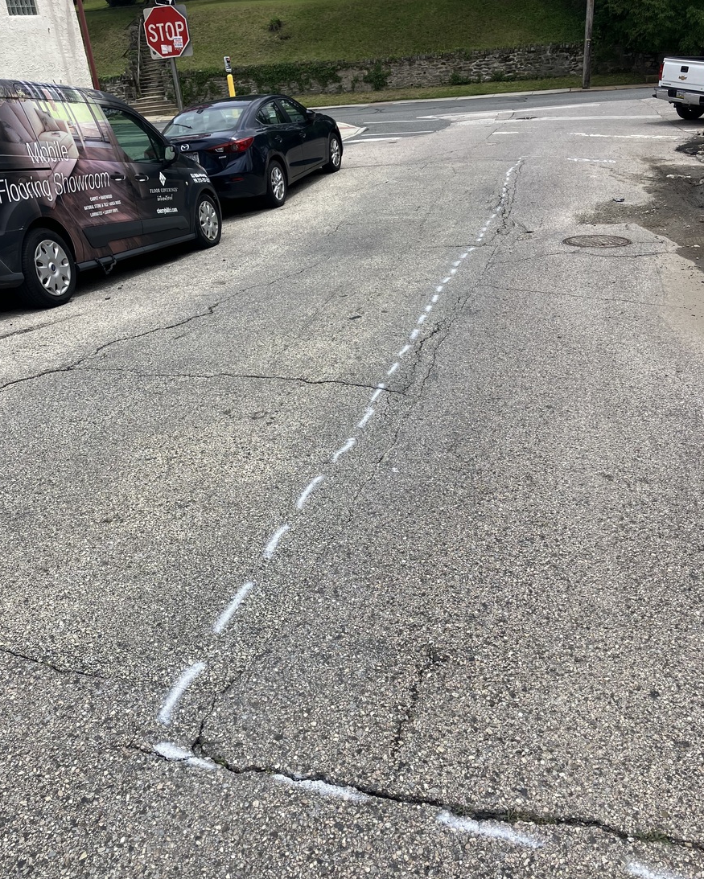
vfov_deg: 58.8
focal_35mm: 30
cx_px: 352
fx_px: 781
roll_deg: +6.8
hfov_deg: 48.5
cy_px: 444
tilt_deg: -24.3
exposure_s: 1/2857
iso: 32
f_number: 1.8
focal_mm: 3.99
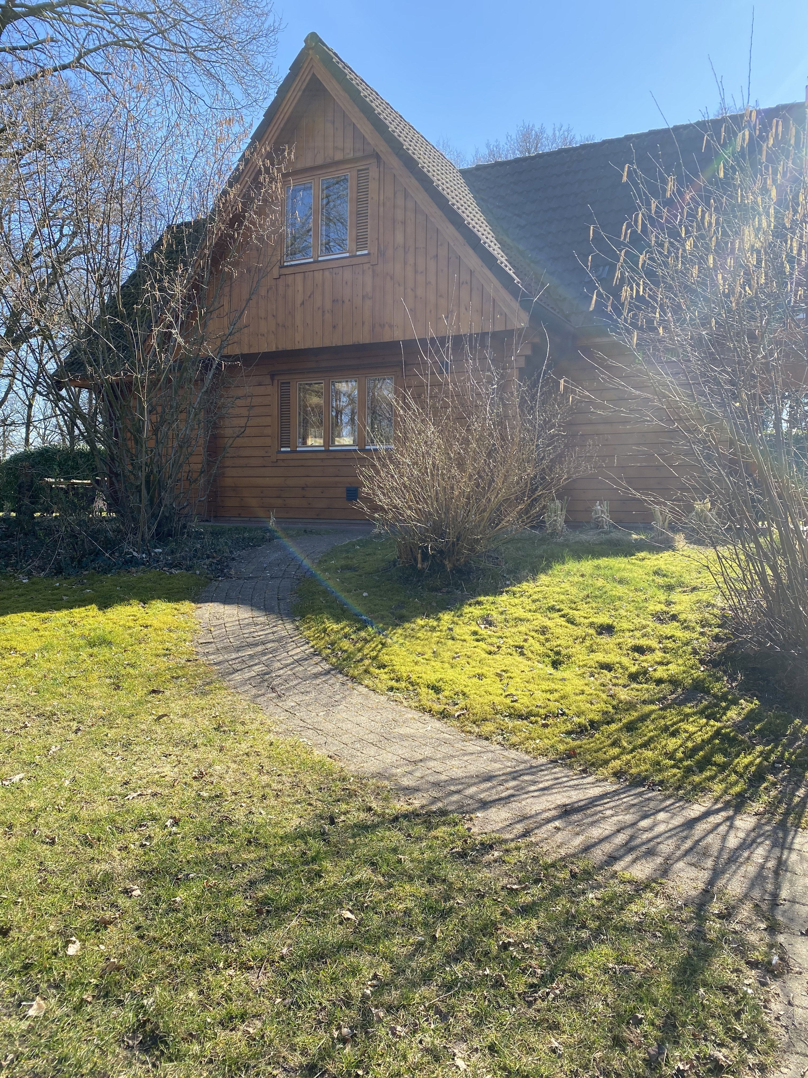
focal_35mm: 26
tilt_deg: -1.0
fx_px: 809
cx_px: 404
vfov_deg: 67.3
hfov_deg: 53.1
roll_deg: -1.3
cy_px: 539
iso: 32
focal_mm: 4.25
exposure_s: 1/681
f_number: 1.8
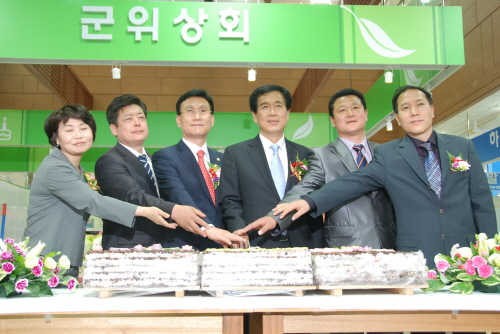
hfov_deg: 49.5
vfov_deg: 34.3
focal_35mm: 39
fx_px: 542
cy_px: 167
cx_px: 250
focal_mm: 26
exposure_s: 1/60
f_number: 5
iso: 800
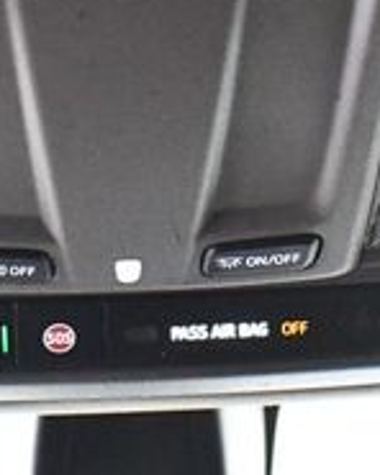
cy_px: 39
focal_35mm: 117
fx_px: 1645
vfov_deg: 16.2
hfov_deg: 13.2
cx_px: 182
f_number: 3.5
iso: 8000
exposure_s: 1/60
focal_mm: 18
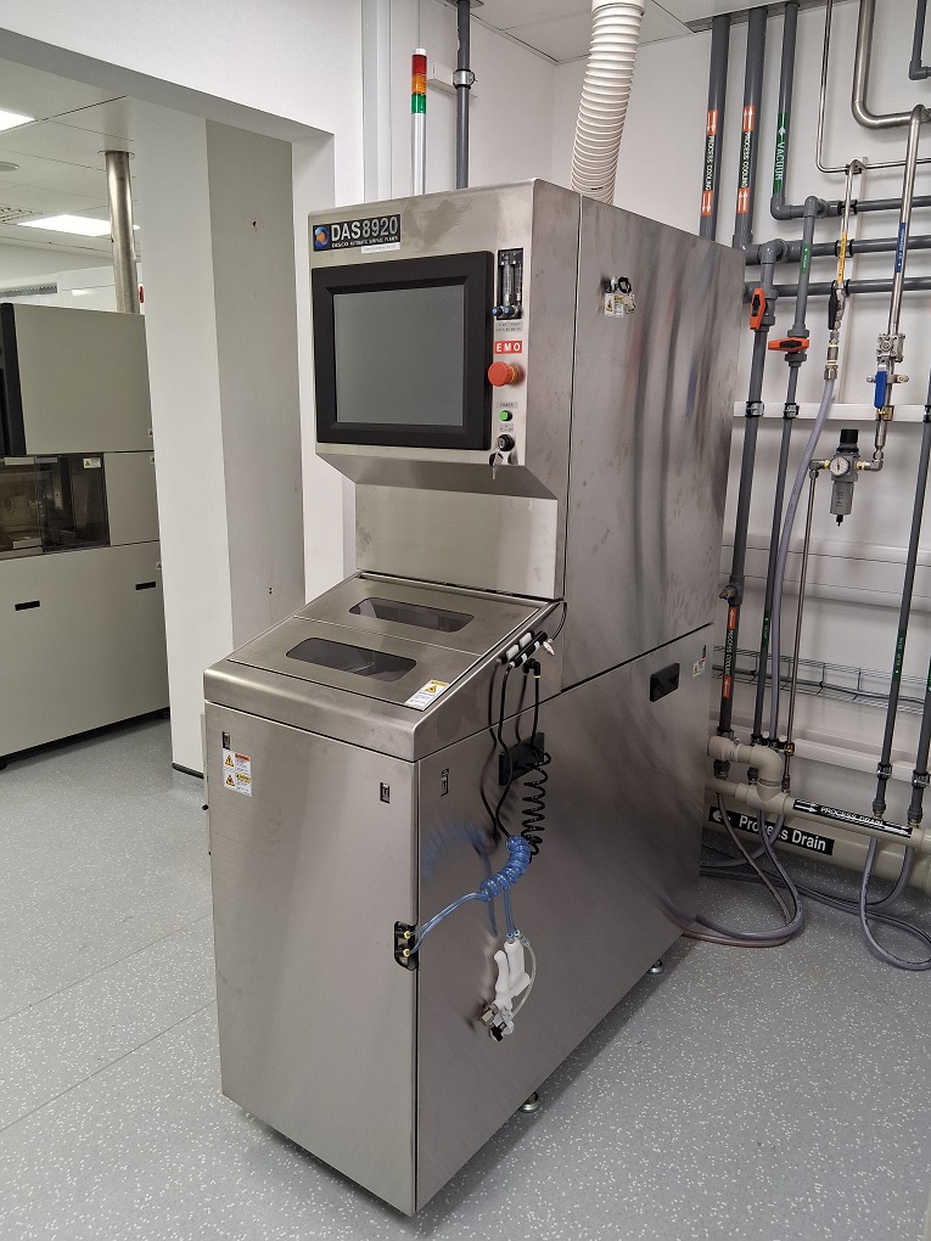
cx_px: 466
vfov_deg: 67.3
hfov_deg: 53.1
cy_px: 620
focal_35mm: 26
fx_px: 932
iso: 160
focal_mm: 3.98
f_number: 1.8
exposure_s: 1/100
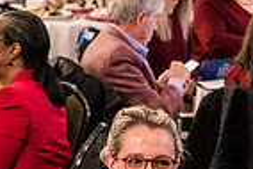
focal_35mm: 286
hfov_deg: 7.2
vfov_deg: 4.8
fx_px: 2012
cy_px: 284
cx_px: 160
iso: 6400
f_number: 4
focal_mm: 70
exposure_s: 1/100
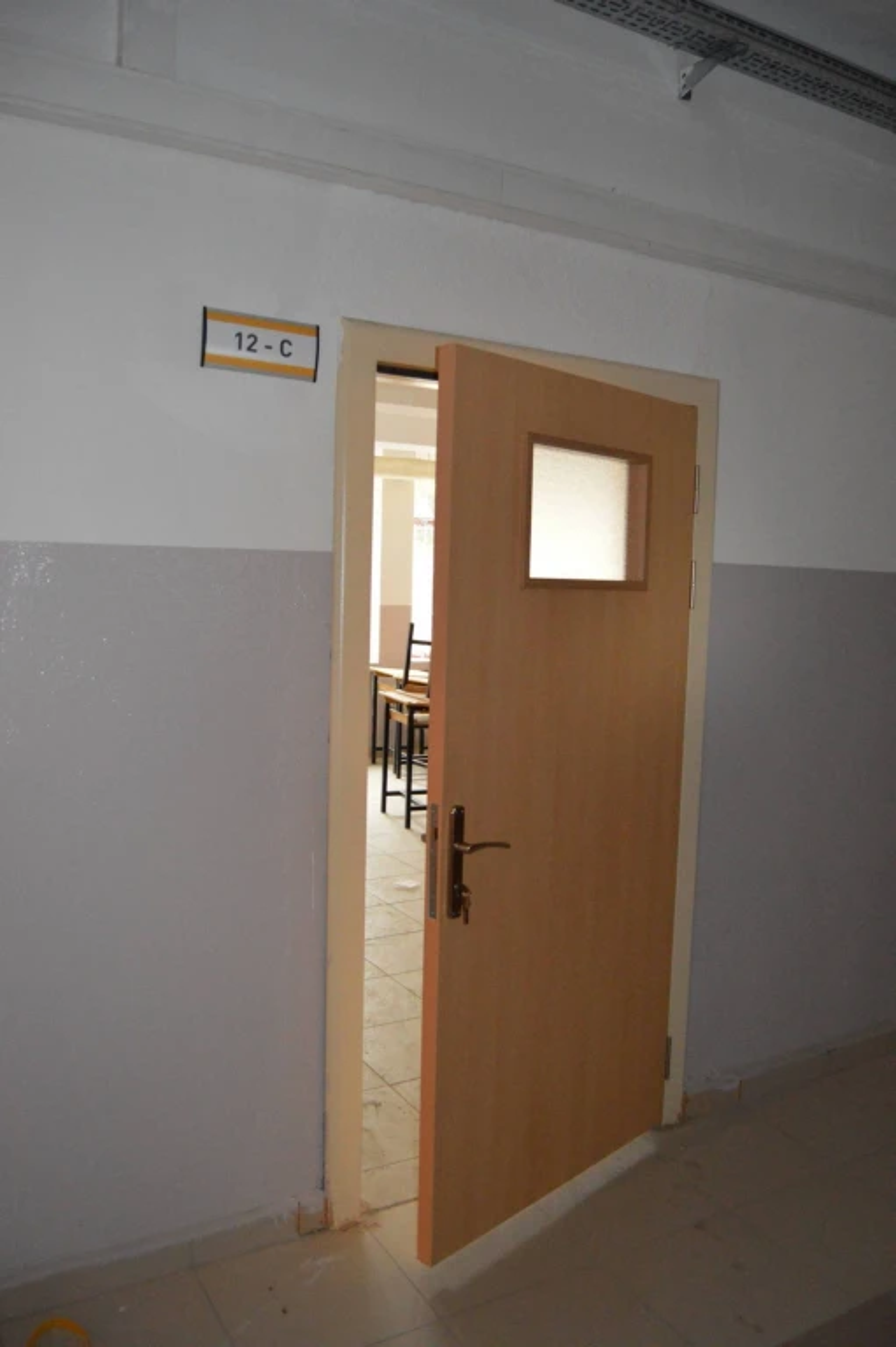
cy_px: 674
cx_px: 448
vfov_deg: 67.4
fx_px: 1009
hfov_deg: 47.9
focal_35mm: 27
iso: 3200
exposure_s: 1/30
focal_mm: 18
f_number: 3.5
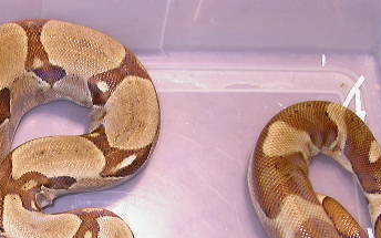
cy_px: 248
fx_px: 779
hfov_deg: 26.9
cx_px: 68
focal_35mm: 75
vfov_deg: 16.9
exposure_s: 1/52.5
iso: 100
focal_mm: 7.85
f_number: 3
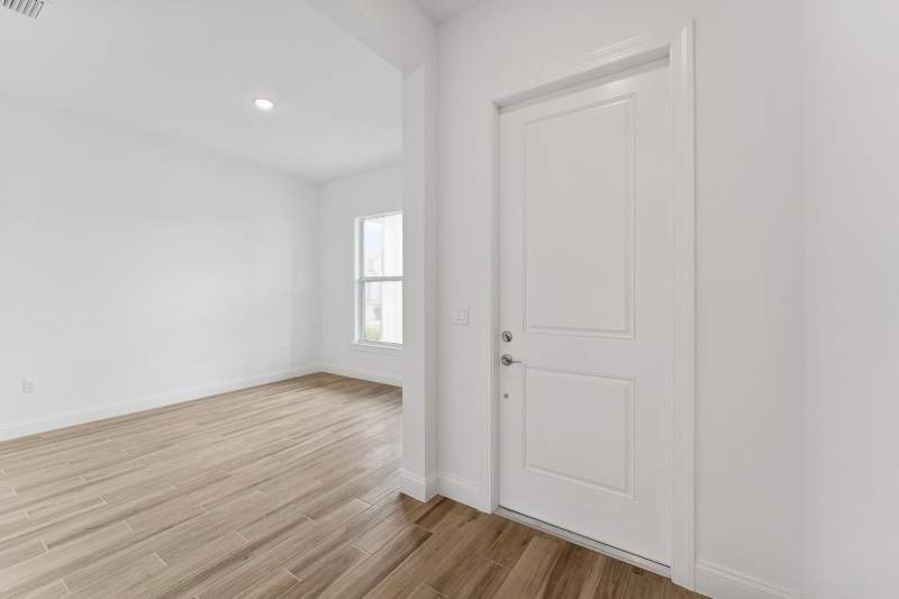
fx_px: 350
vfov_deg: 81.2
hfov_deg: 104.3
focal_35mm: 14
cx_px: 450
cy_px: 300
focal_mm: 14
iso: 160
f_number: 8
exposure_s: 1/6
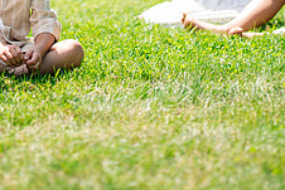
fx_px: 1727
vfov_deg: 6.3
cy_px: -51
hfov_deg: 9.4
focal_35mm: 218
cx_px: 59
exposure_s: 1/6400
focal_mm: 85
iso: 320
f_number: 2
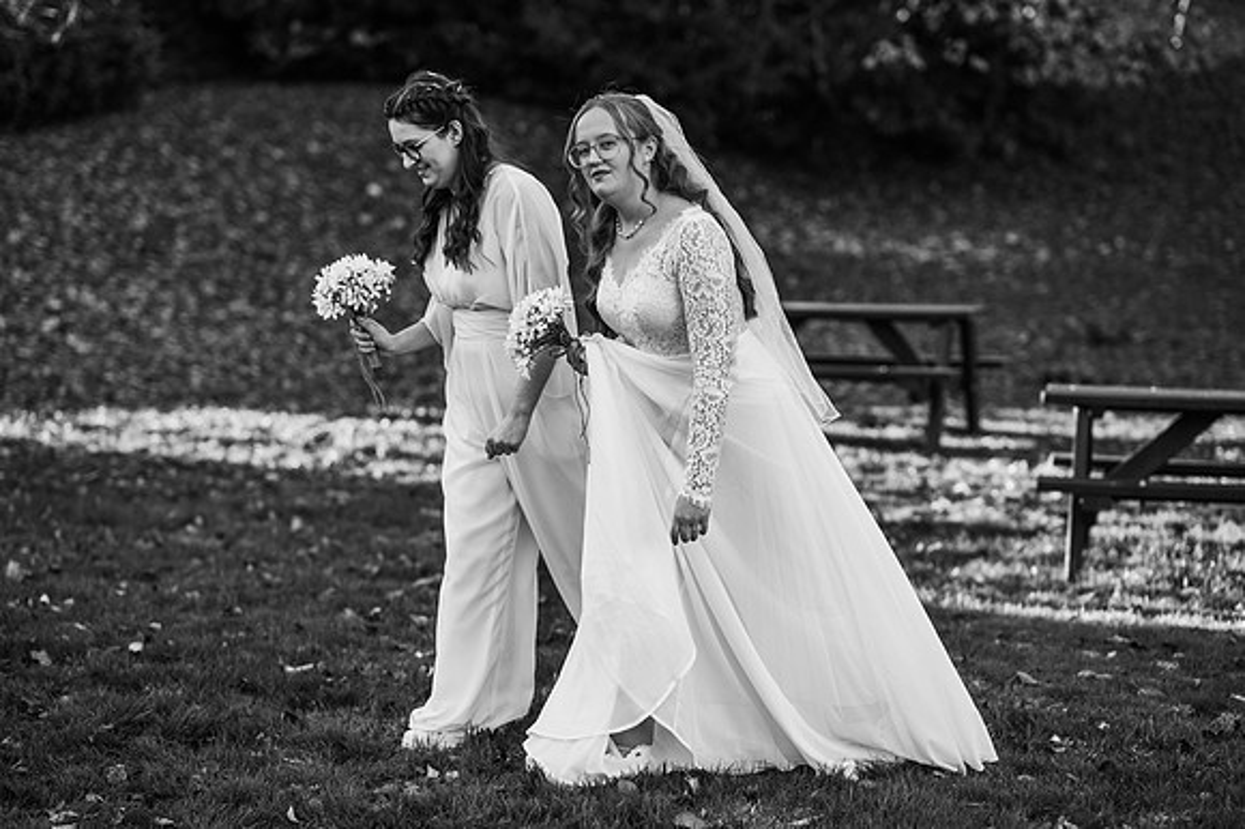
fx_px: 2938
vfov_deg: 16.1
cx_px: 622
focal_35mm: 85
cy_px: 414
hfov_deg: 23.9
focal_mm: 85
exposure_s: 1/800
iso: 100
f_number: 2.5
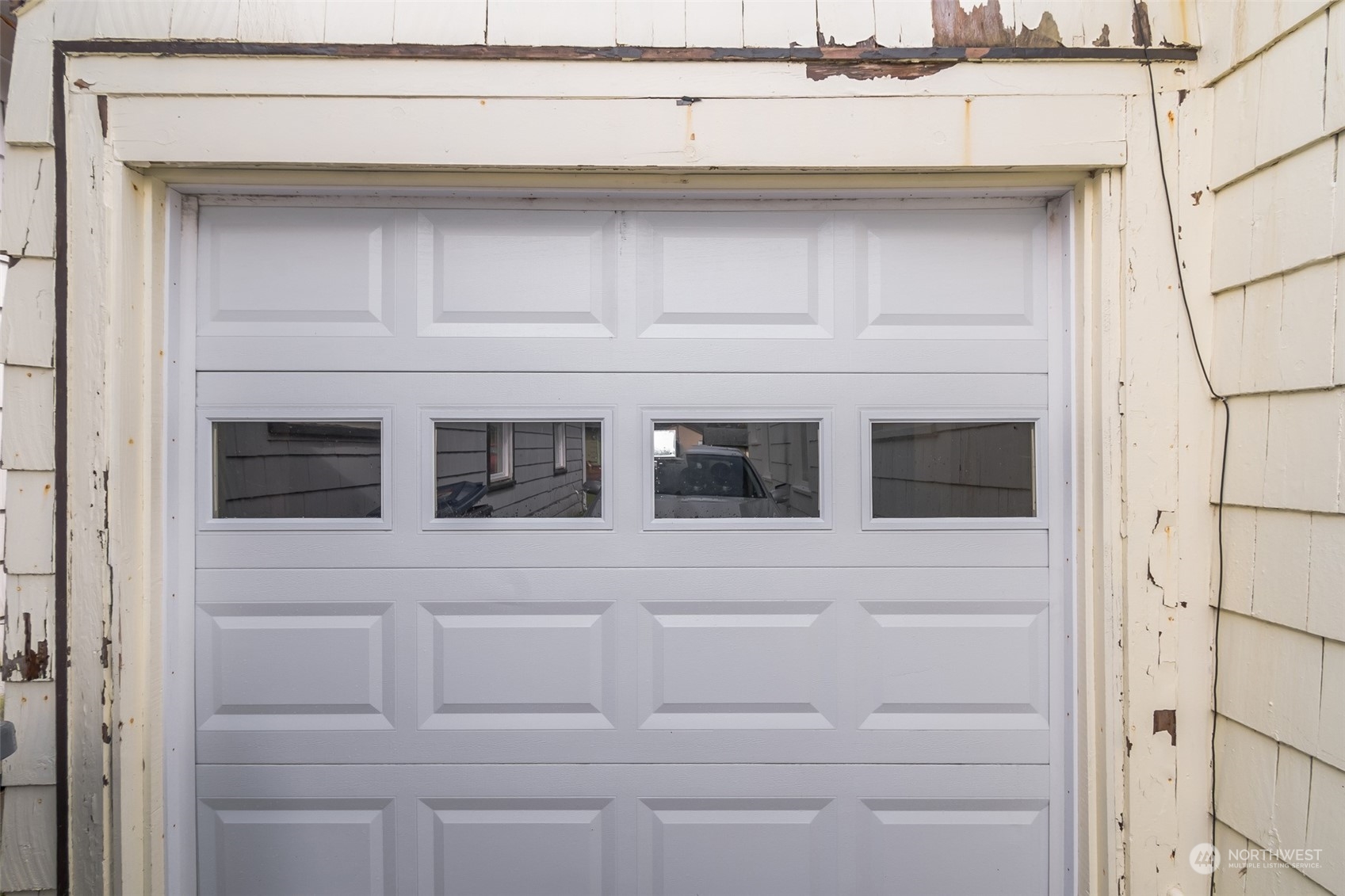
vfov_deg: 77.3
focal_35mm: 15
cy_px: 448
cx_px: 672
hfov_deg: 100.4
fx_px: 560
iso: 400
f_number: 9
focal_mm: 10
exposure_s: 1/125
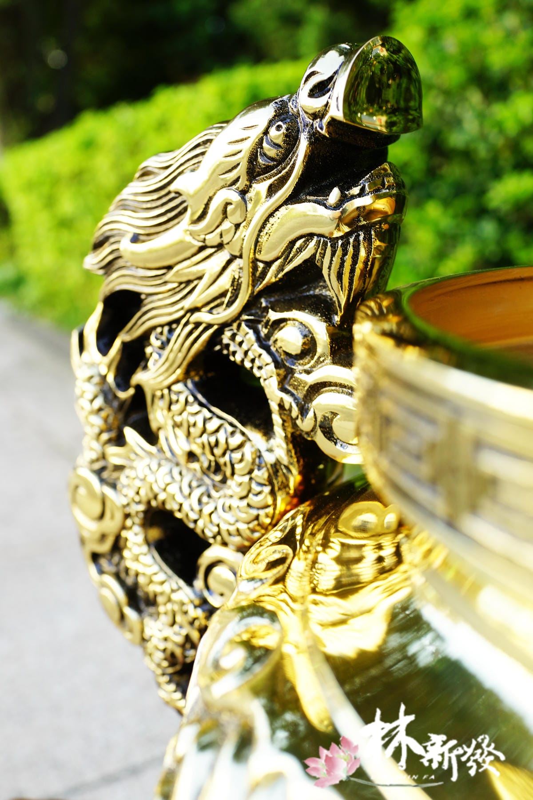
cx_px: 266
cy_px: 400
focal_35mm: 35
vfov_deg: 54.4
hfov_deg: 37.9
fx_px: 777
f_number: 5.6
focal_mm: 35
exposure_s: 1/100
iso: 320
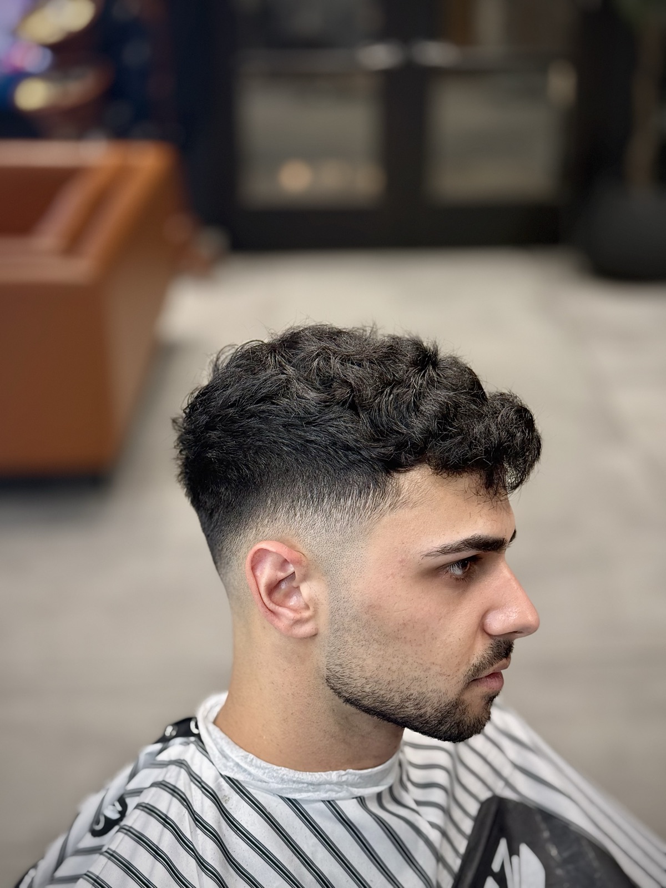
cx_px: 333
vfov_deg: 39.7
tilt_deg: -23.0
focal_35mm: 48
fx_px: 1231
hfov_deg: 30.3
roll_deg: +0.1
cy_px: 444
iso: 125
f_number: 1.78
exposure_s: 1/240
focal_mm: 6.76
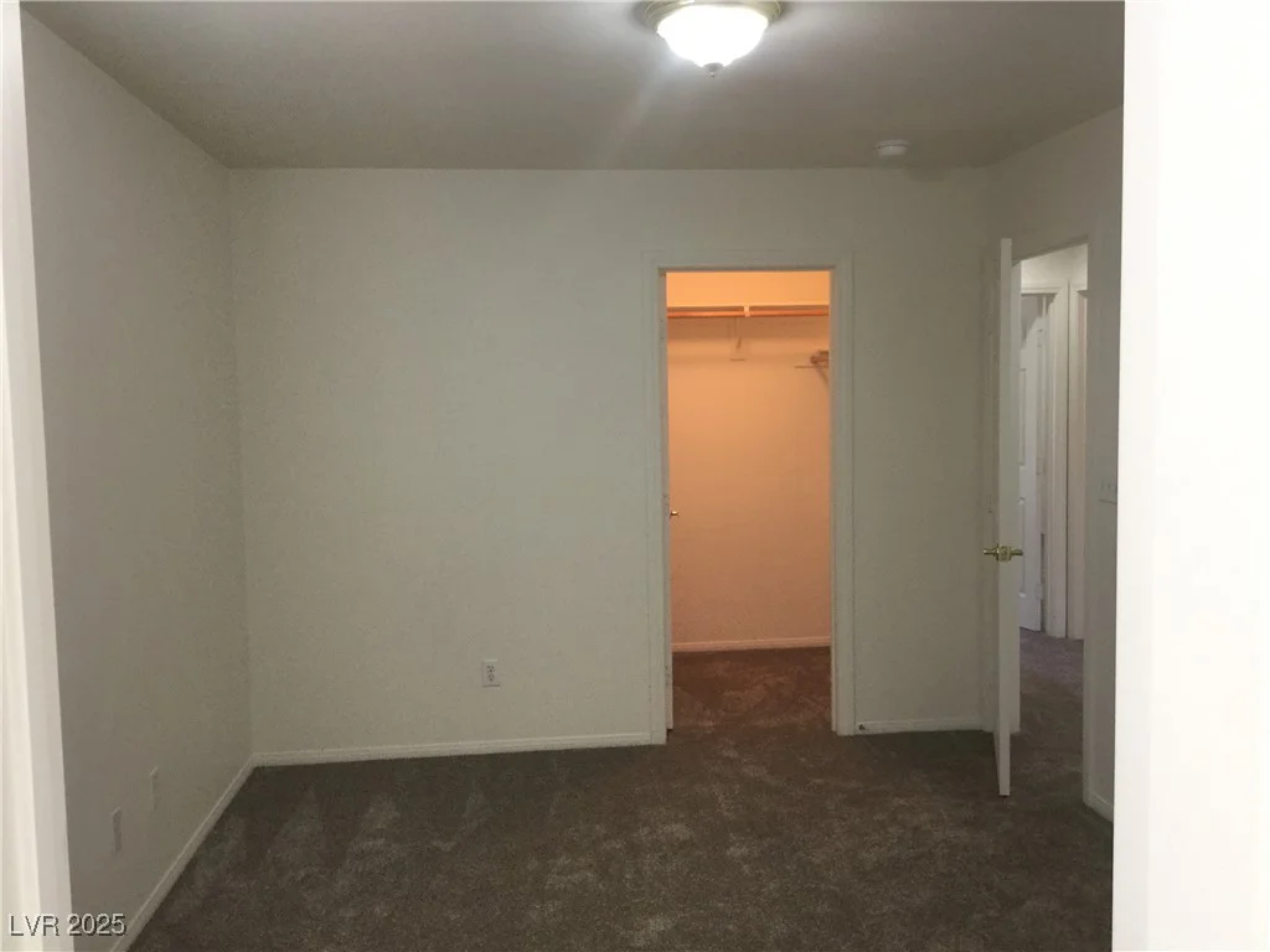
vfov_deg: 45.4
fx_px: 1137
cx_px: 635
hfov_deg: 58.4
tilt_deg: -5.8
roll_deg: +0.0
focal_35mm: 31
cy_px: 476
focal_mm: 3.3
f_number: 2.4
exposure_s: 1/30
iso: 64
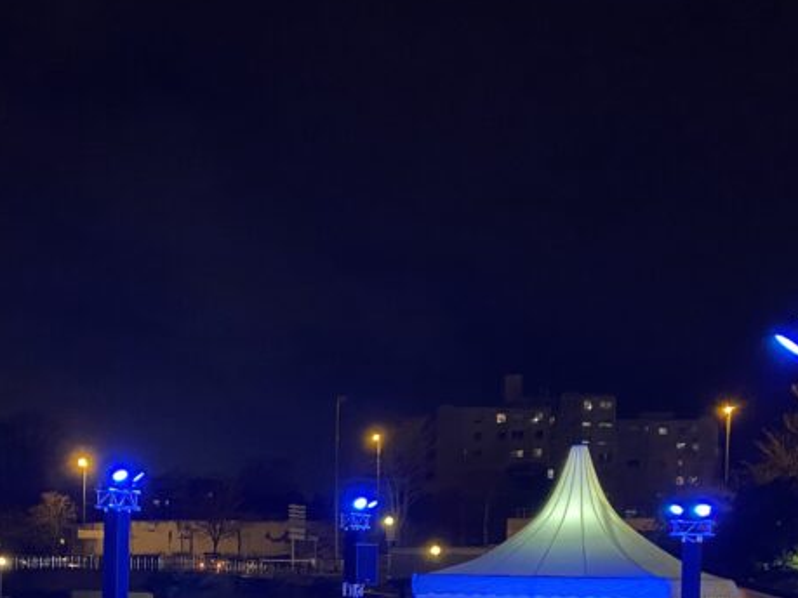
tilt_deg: -0.9
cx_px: 217
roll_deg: -1.3
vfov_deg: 24.2
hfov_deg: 32.7
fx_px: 1337
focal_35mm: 58
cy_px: 588
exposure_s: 1/33
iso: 500
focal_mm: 4.25
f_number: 1.8
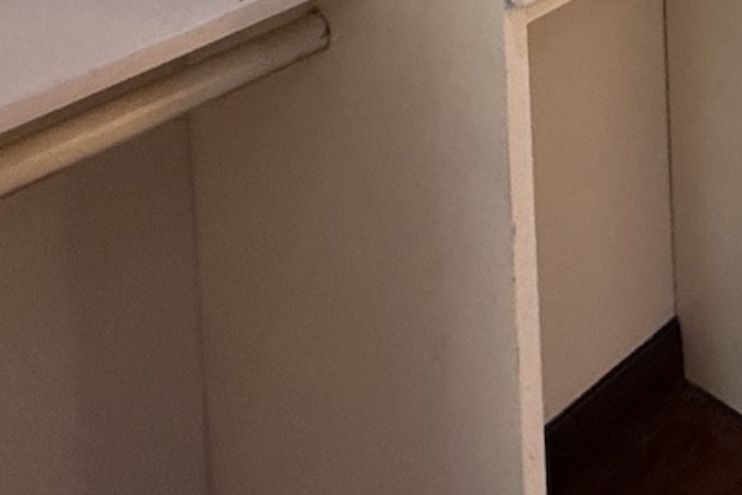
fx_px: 1216
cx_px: 986
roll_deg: +1.5
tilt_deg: -2.8
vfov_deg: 16.5
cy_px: -540
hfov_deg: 27.7
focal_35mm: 59
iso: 250
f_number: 2.2
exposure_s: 1/99
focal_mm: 2.22
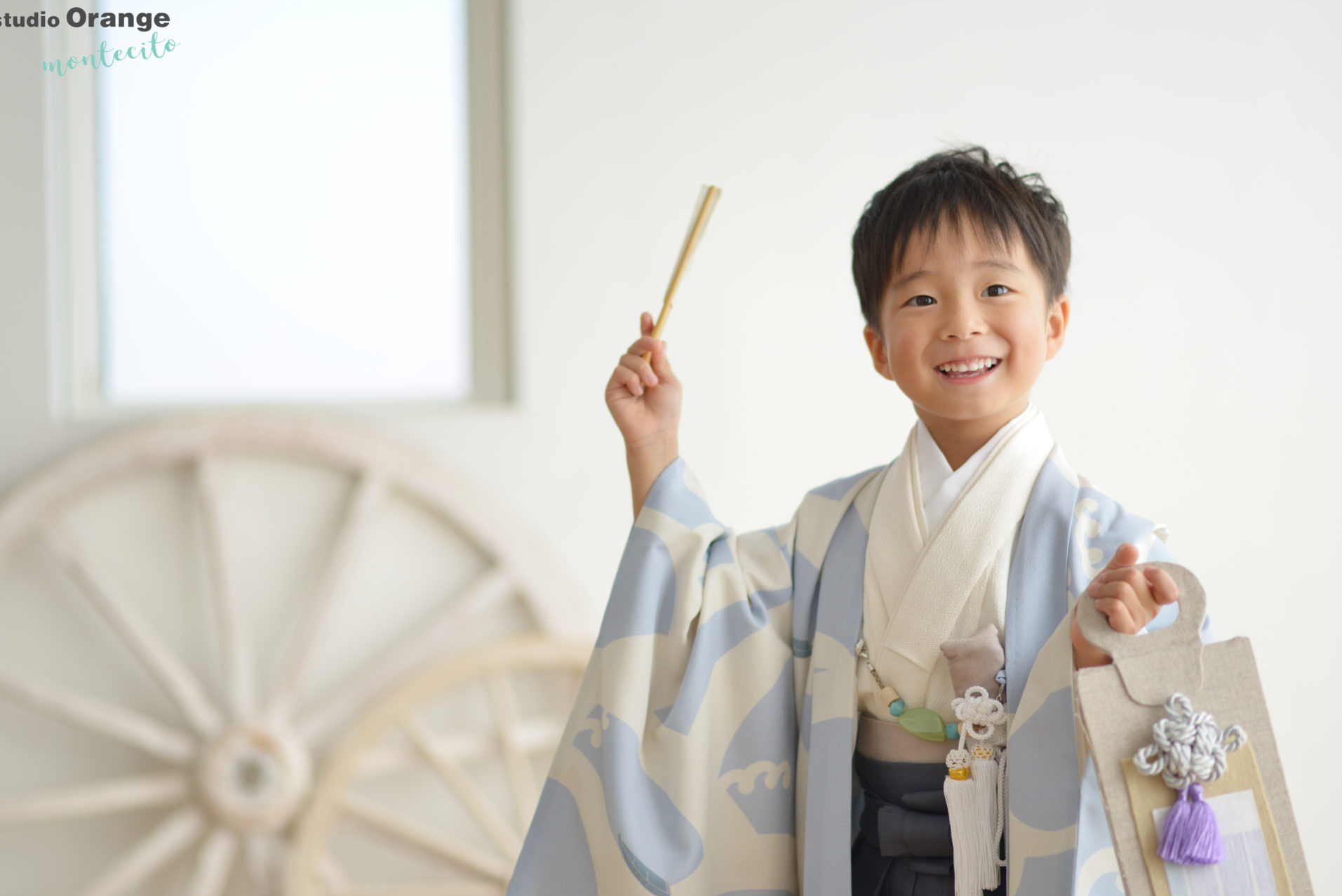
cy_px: 442
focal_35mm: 91
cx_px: 690
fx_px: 3393
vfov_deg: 15.0
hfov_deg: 22.4
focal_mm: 85
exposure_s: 1/2000
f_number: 1.8
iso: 400
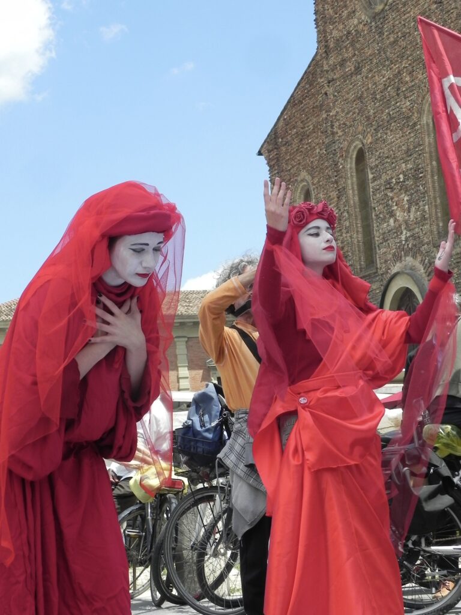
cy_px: 308
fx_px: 1509
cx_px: 230
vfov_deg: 23.0
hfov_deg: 17.4
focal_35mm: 85
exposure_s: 1/344
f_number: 6.3
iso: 160
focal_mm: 15.1
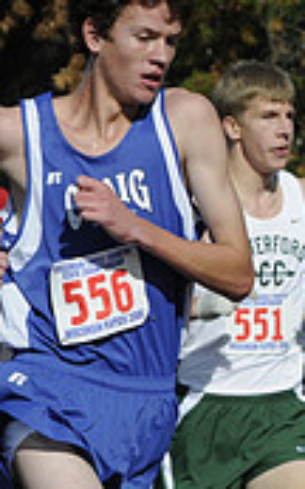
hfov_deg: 2.5
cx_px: -446
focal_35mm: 523
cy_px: 442
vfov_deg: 4.0
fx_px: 6961
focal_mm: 102
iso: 200
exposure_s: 1/1000
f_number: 5.6
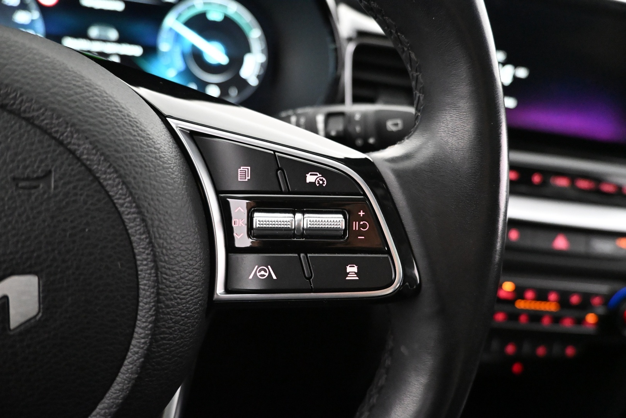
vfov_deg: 53.1
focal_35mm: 24
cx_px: 313
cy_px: 209
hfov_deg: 73.7
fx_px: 417
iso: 8000
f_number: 3.5
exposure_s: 1/60
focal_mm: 16
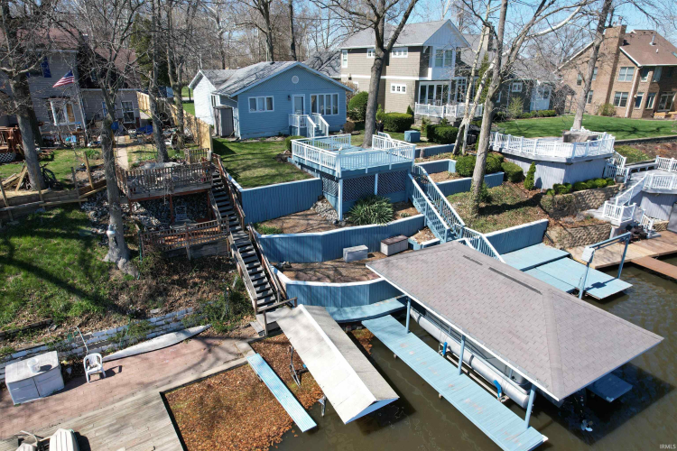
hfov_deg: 78.6
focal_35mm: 22
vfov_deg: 57.2
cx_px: 338
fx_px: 414
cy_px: 226
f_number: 2.8
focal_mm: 8.38
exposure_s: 1/1000
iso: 100
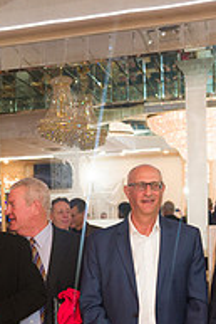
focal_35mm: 72
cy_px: 266
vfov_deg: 27.4
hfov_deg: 18.3
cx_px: -22
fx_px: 647
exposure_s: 1/125
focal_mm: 24
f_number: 3.2
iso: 1000
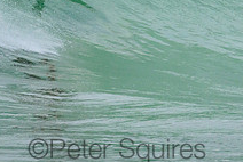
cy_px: -40
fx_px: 12011
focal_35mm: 1777
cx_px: 117
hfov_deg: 1.2
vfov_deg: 0.8
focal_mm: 650
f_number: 11
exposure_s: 1/2500
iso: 1000
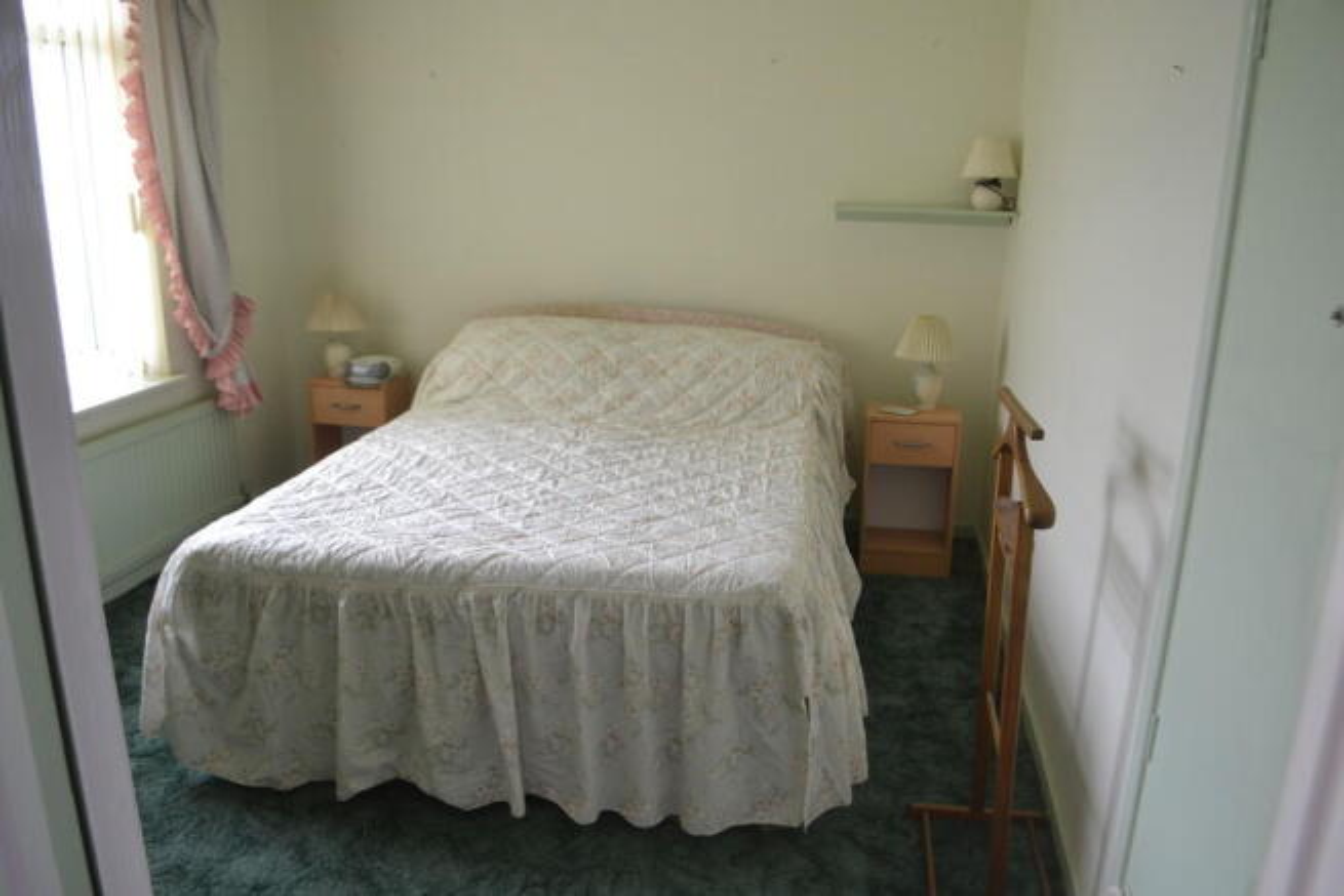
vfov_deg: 48.0
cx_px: 672
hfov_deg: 67.4
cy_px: 448
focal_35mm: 27
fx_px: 1008
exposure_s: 1/60
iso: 400
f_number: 4
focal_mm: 18
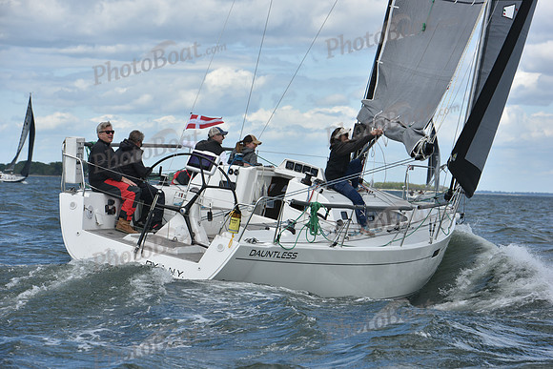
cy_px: 184
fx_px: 2228
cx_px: 276
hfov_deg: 14.2
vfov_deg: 9.5
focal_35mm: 145
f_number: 9
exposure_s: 1/1000
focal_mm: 145
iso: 320
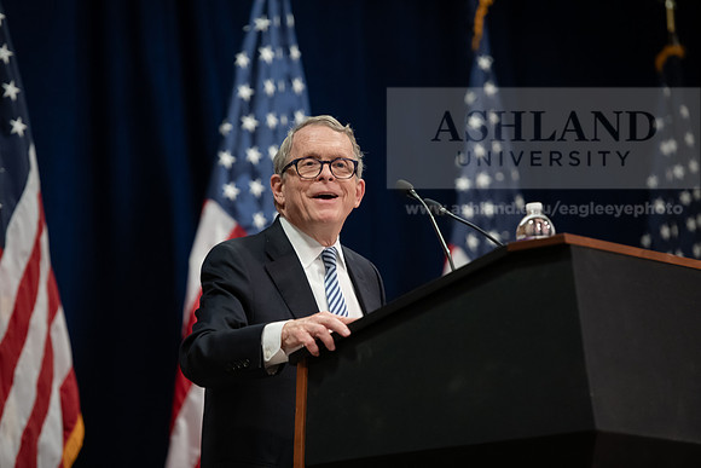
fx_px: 3408
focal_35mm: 175
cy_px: 234
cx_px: 350
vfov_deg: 7.9
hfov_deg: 11.7
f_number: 3.2
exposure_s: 1/200
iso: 2000
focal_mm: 175
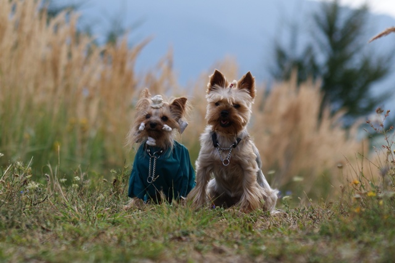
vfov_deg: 6.8
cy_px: 132
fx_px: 2222
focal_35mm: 202
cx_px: 198
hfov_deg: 10.2
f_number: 5
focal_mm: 135
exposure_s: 1/320
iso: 100
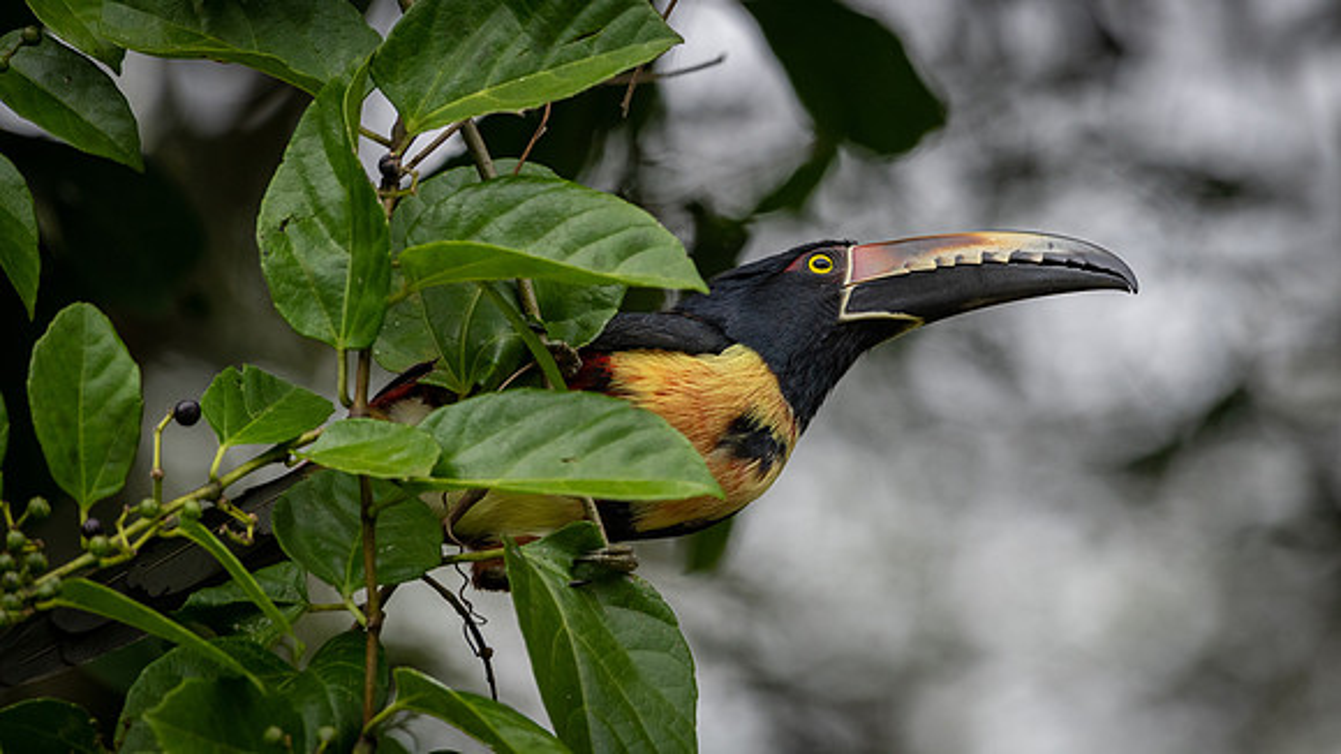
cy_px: 230
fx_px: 21819
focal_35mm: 614
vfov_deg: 2.0
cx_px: 776
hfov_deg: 3.5
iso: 500
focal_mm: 500
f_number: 7.1
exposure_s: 1/640
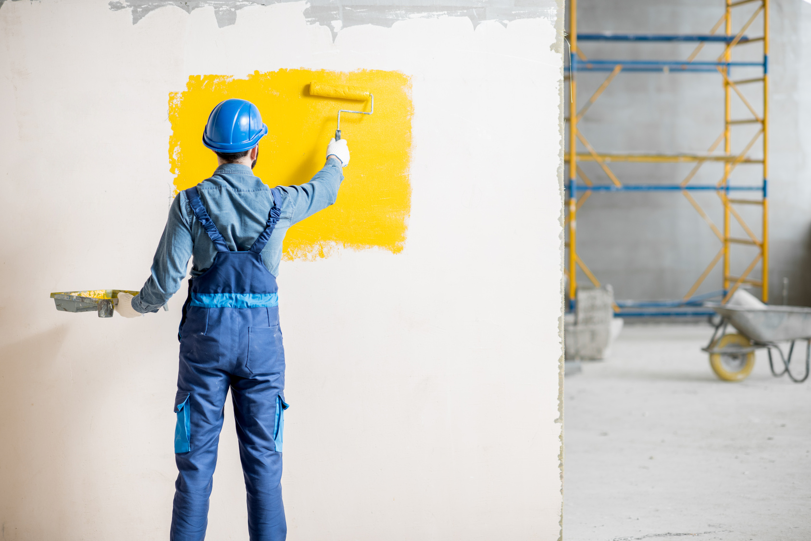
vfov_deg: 16.1
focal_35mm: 85
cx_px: 406
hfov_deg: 23.9
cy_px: 270
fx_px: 1915
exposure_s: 1/160
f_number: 2.2
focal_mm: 85
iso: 200
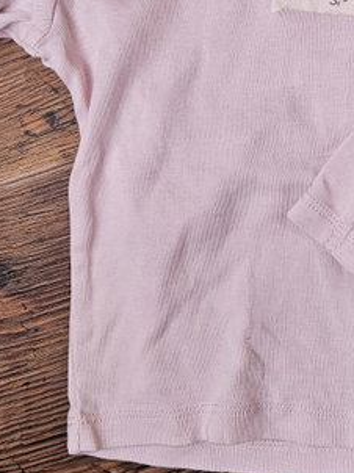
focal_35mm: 63
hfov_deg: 23.1
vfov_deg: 29.3
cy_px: 34
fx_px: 860
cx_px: 252
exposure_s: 1/100
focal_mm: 5.4
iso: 200
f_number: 1.8
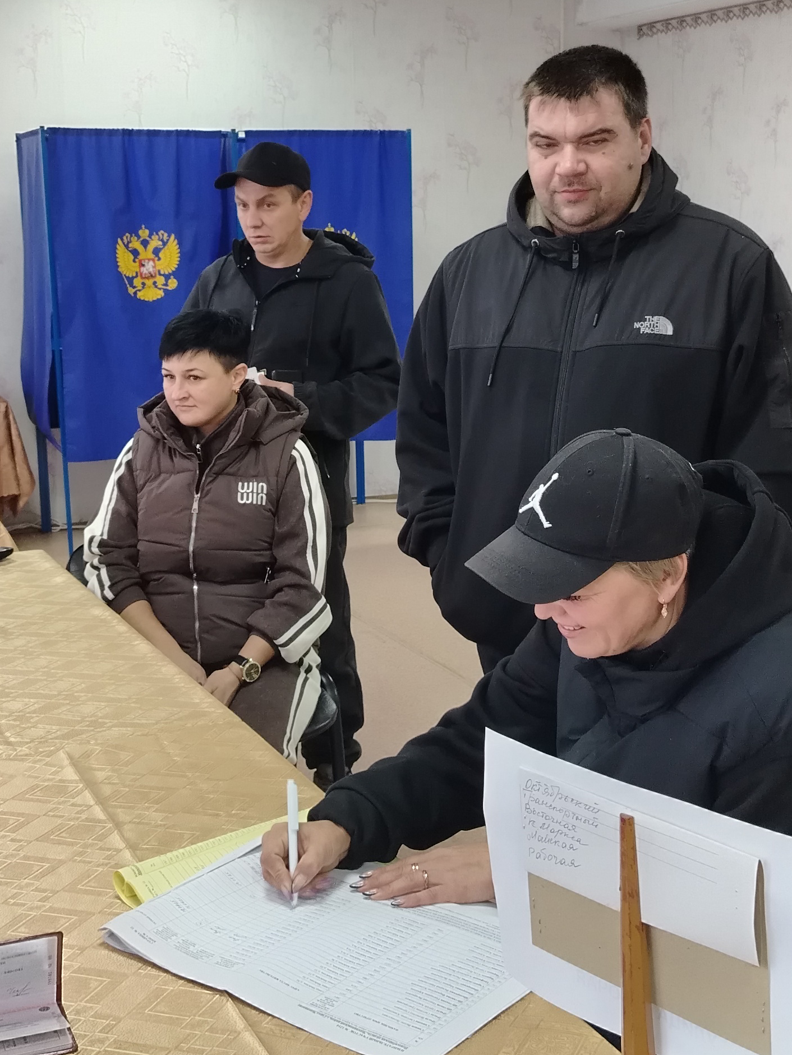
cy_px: 414
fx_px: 1555
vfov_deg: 37.3
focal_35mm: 51
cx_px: 321
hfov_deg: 28.5
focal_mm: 5.25
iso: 584
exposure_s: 1/40
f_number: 1.75
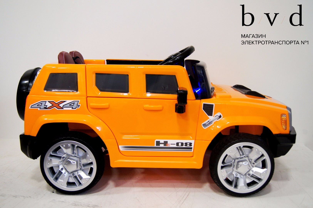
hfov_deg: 53.2
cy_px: 104
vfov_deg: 36.8
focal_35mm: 36
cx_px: 156
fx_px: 313
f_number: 4
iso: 500
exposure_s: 1/40
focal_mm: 24
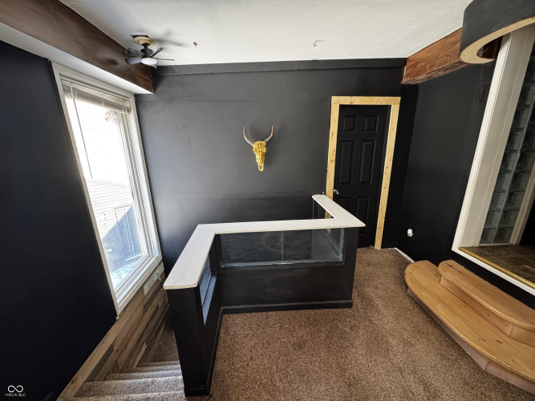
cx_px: 268
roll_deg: +1.3
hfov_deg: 102.1
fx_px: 216
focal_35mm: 14
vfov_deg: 85.7
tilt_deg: -16.0
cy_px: 200
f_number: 2.2
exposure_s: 1/94
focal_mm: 2.22
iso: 320
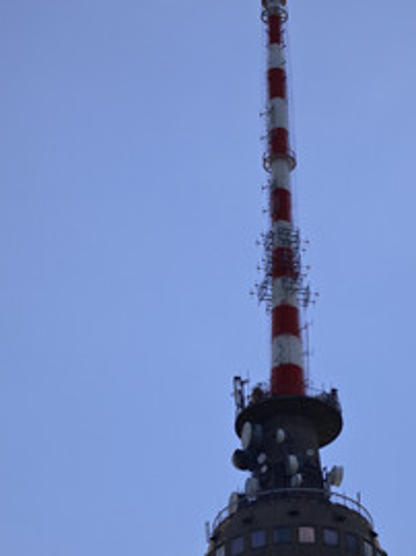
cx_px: 290
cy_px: 408
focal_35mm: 166
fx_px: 2664
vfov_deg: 11.9
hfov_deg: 8.9
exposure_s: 1/2714
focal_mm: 20.1
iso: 50
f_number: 2.2
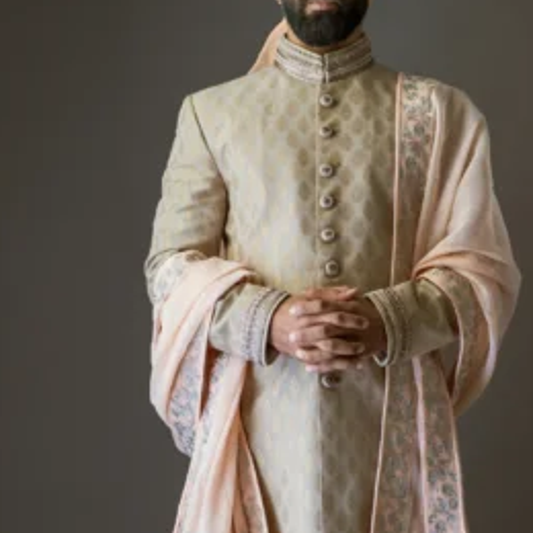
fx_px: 1881
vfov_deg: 16.1
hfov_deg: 16.1
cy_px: 375
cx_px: 305
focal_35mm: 108
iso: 80
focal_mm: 55
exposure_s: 1/160
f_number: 1.8
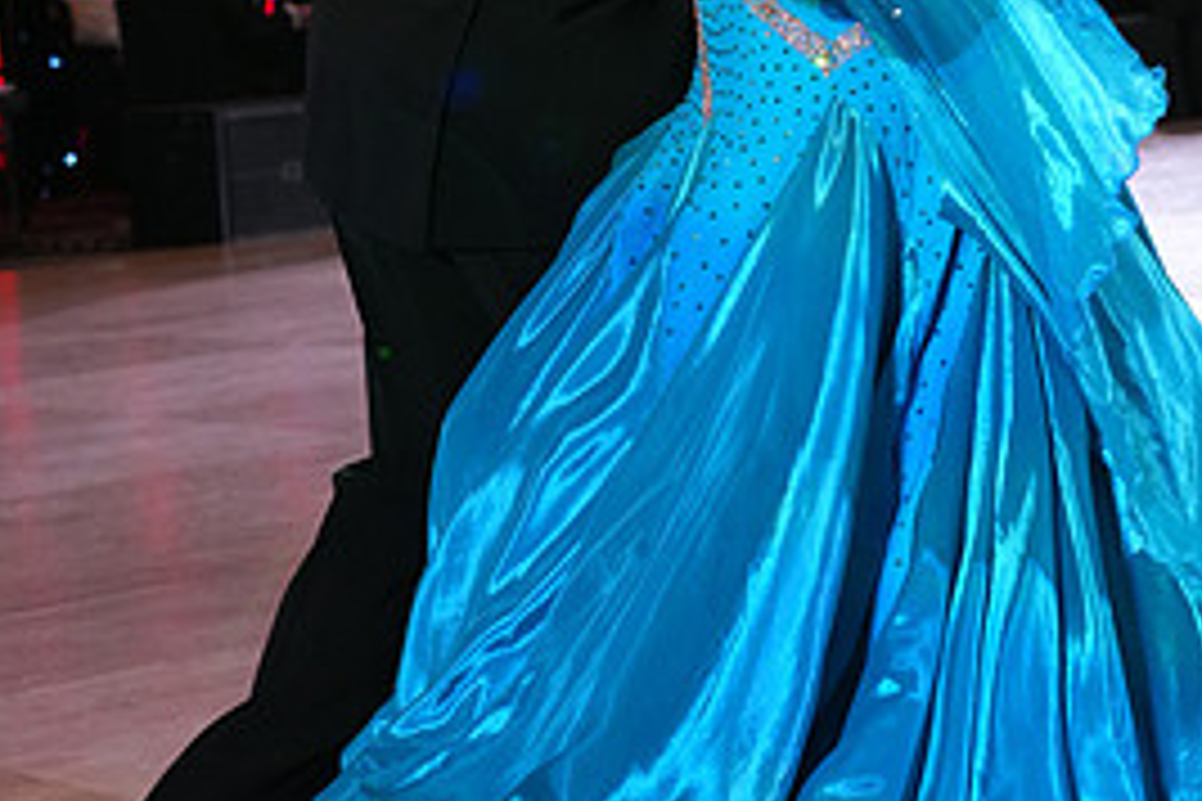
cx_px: 750
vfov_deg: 11.8
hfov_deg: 18.1
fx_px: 3773
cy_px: -225
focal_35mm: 113
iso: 2500
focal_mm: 52
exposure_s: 1/250
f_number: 5
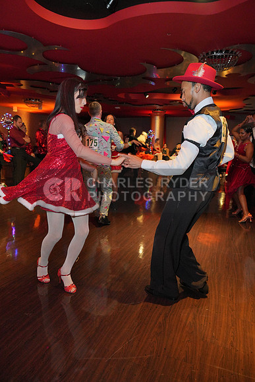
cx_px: 128
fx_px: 255
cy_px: 191
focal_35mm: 24
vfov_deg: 73.7
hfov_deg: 53.2
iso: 4000
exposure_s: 1/125
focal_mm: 24
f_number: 4
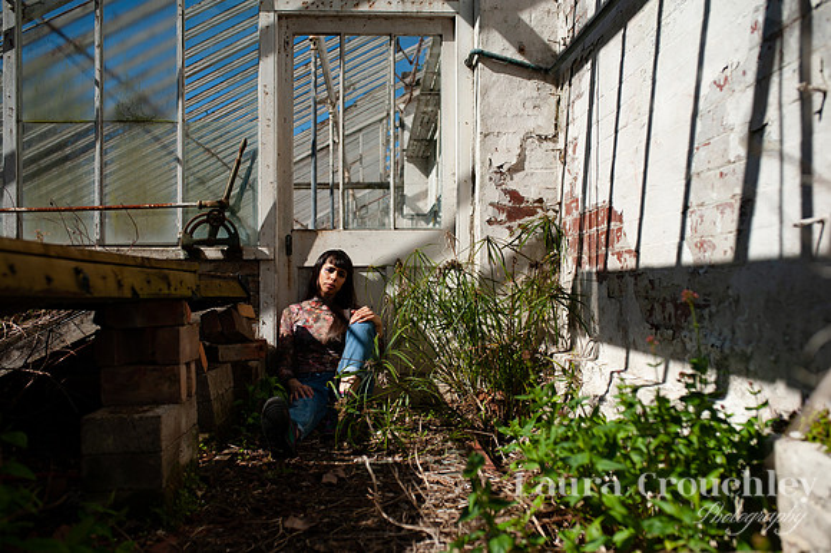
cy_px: 277
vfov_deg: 37.0
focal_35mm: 36
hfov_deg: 53.3
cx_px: 421
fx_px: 828
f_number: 3.2
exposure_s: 1/5000
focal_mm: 35
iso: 200
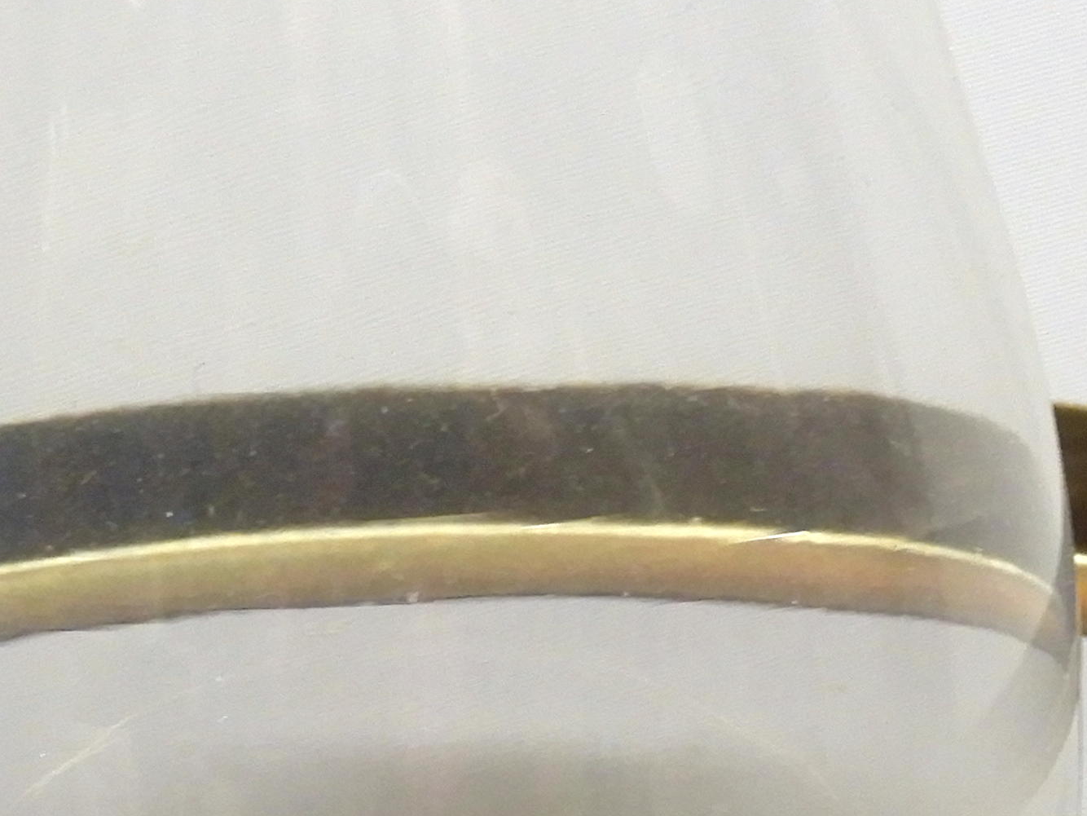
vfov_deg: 10.5
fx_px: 4271
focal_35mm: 136
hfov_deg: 14.5
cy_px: 1208
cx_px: 665
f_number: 3.8
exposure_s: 1/30
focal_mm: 6.3
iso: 160
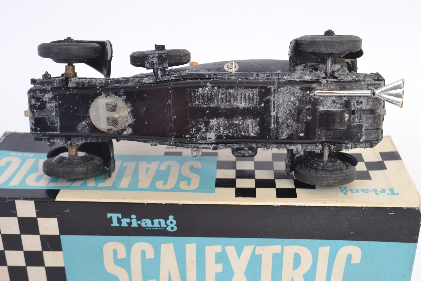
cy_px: 140
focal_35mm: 51
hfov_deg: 38.9
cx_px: 210
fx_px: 596
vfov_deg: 26.5
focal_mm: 34
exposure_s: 1/100
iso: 100
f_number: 9
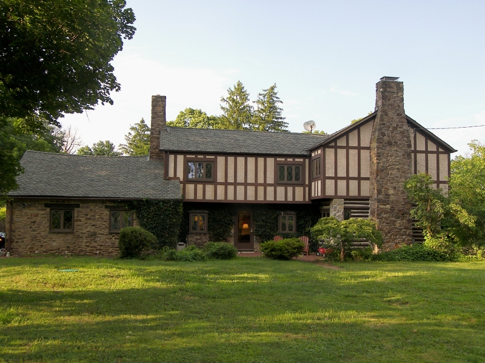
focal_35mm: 38
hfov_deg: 49.0
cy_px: 182
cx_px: 242
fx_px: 532
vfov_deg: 37.7
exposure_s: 1/250
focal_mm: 7.9
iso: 50
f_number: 3.2
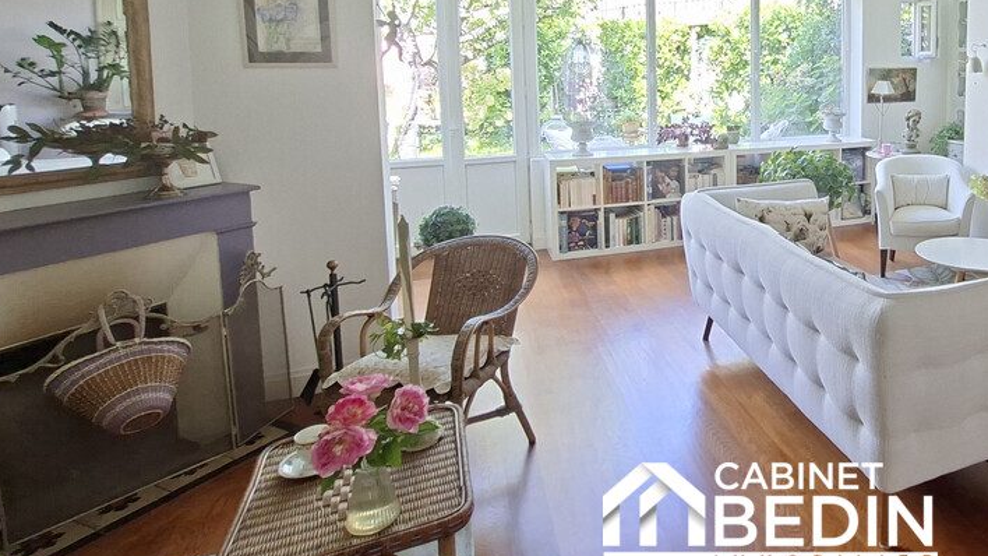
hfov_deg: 69.9
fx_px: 629
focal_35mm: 24
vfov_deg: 45.2
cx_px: 770
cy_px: 108
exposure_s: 1/40
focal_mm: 1.74
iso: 125
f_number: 2.2
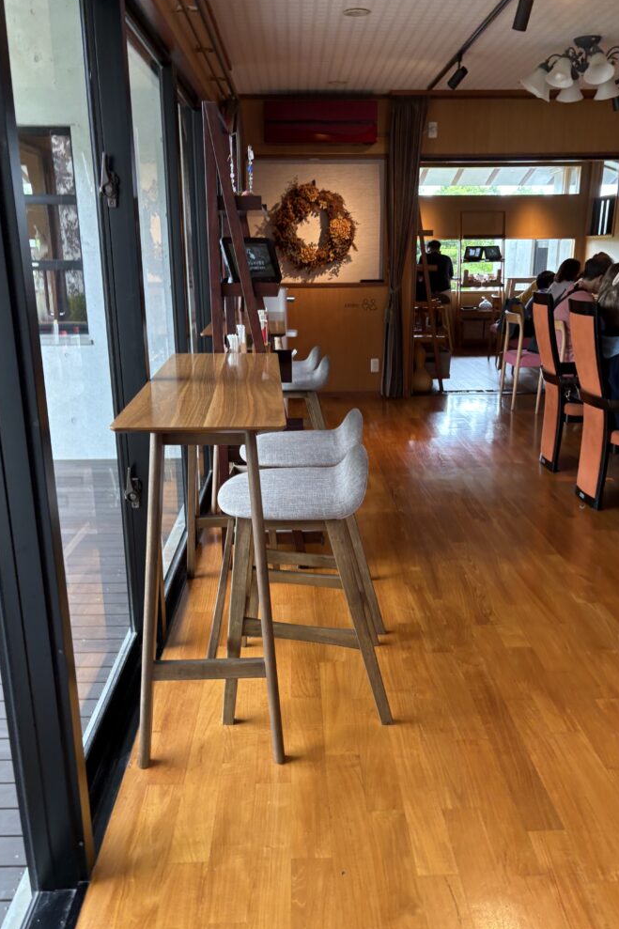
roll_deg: +2.7
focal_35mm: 28
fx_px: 722
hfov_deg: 46.4
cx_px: 321
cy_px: 459
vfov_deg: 65.5
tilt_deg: -14.9
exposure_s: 1/60
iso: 80
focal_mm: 5.96
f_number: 1.6
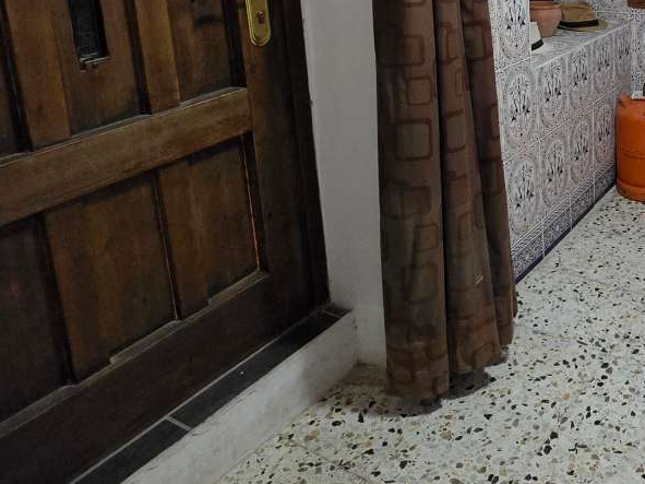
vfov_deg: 38.4
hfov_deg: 47.6
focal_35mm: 33
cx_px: 620
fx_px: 615
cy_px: 6
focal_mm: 2.2
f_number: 1.9
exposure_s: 1/50
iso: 1000
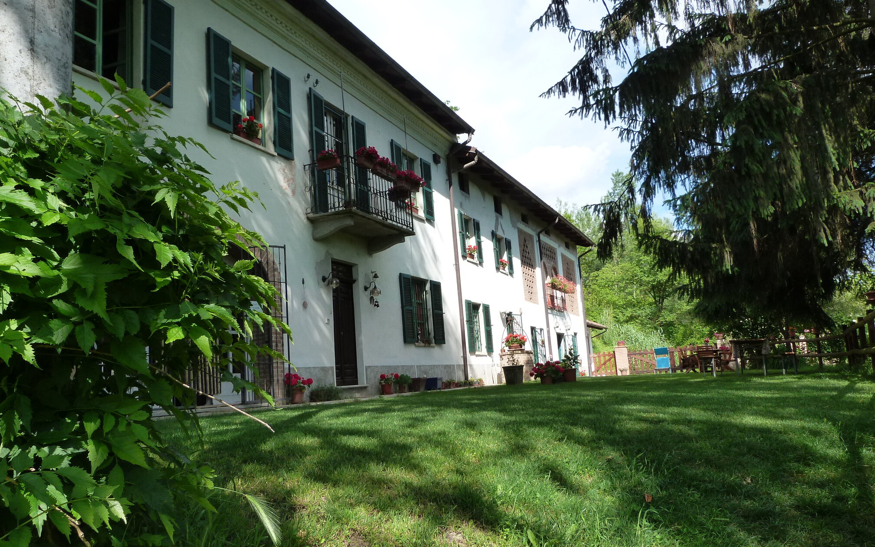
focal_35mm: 27
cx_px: 431
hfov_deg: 68.4
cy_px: 269
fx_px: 644
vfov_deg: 46.0
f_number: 5
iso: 125
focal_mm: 4.5
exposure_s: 1/200
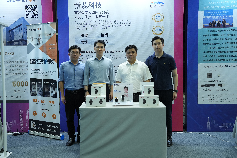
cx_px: 118
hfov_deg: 50.7
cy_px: 79
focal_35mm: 38
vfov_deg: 35.1
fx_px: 250
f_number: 5.6
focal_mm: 38
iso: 2000
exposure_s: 1/100
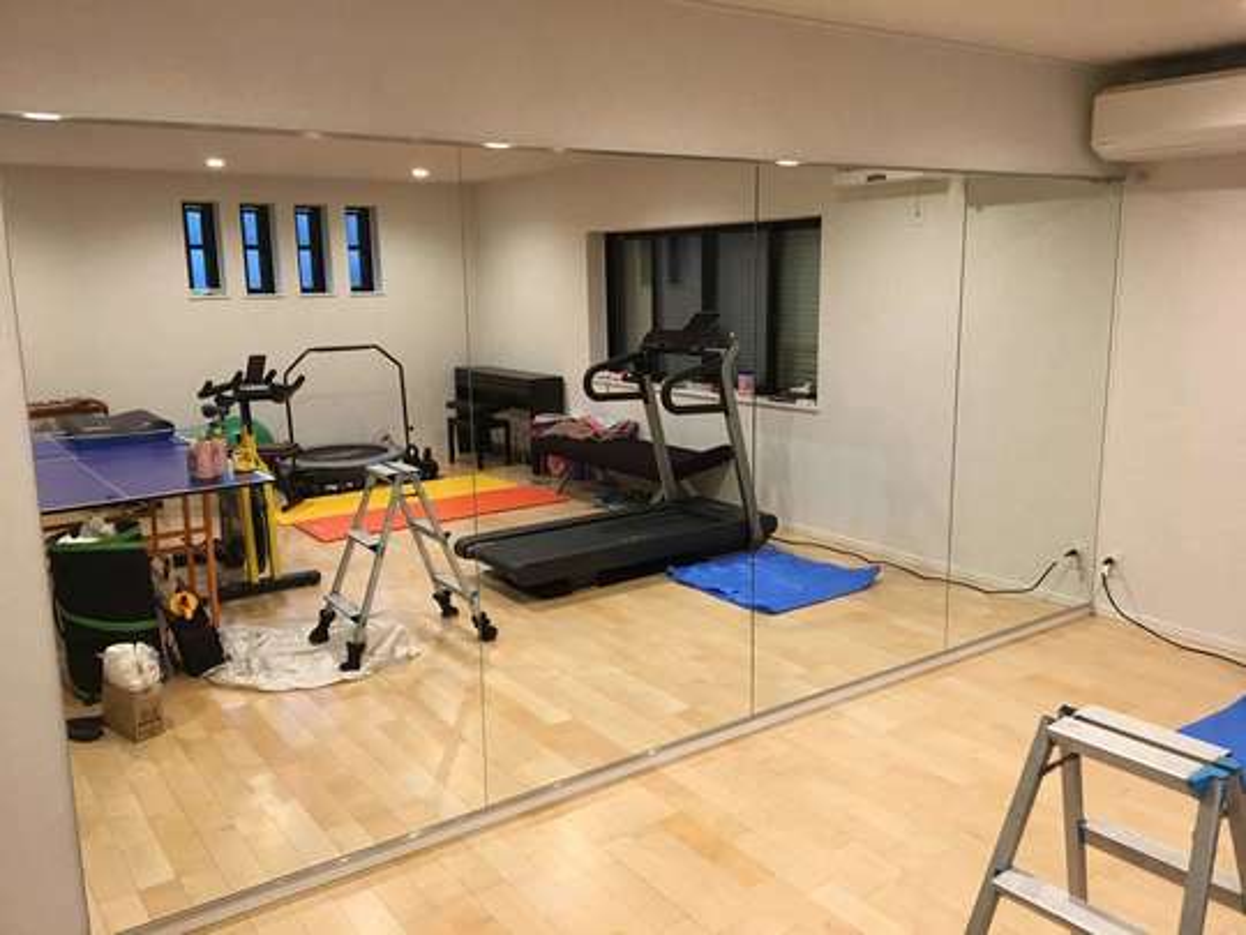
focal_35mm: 29
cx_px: 623
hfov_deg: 61.7
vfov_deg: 48.2
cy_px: 468
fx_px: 1044
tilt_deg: -11.3
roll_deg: +1.3
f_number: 2.2
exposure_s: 1/30
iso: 125
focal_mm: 4.15
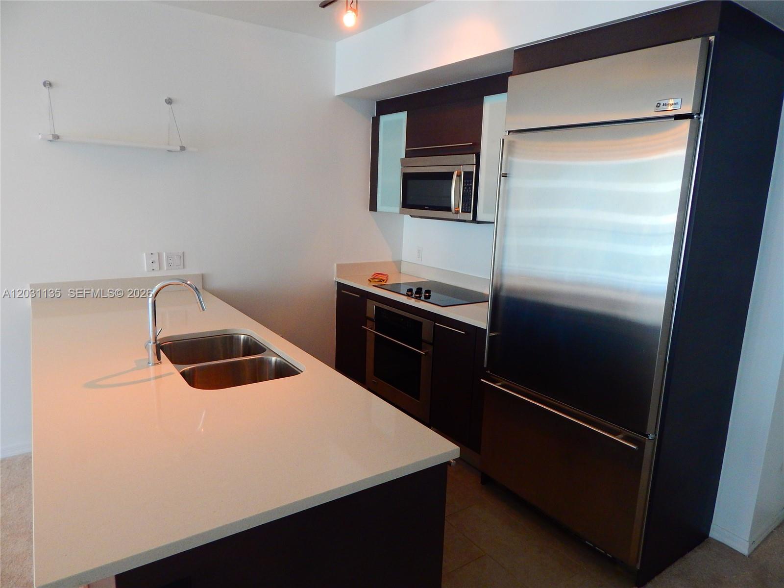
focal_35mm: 22
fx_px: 498
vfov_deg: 61.1
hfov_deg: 76.4
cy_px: 294
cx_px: 392
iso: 220
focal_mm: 4
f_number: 3
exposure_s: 1/30
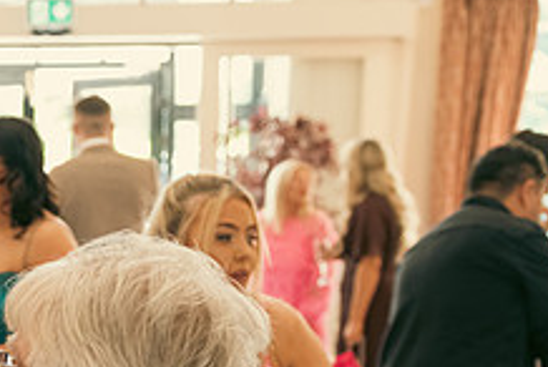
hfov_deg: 22.5
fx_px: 1296
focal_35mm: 85
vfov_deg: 15.6
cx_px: -58
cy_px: 416
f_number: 3.5
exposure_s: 1/160
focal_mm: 32
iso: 800
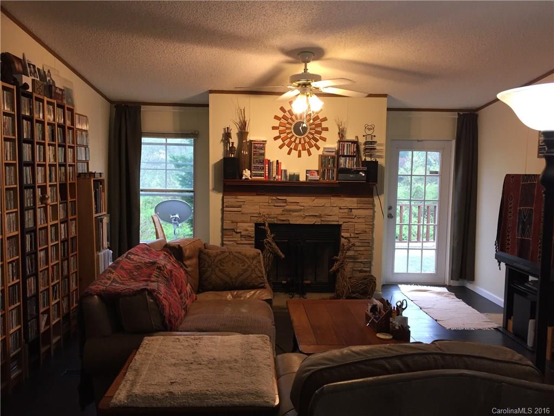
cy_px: 208
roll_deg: -1.6
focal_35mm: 29
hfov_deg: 61.7
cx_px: 277
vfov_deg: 48.2
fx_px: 464
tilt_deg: -5.1
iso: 50
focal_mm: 4.15
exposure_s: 1/30
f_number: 2.2
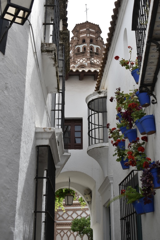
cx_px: 80
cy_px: 120
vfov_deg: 45.0
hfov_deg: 30.8
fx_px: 290
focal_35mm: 44
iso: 100
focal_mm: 29
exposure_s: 1/320
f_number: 6.3
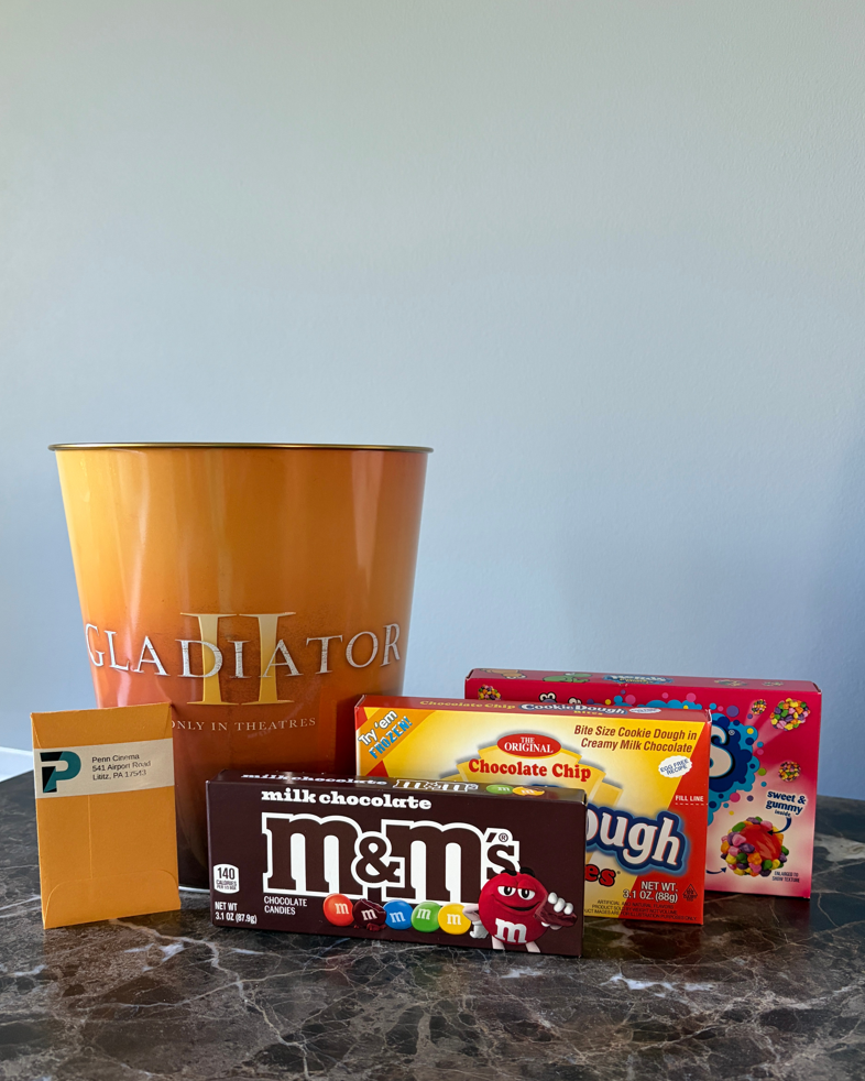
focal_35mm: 31
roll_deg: +0.4
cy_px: 614
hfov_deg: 47.1
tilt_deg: -8.3
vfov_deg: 57.0
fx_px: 992
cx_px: 426
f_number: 1.6
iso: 250
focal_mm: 5.96
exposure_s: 1/60
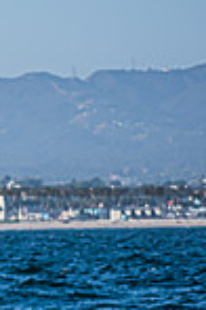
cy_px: 241
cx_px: -362
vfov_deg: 3.7
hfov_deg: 2.4
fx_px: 4832
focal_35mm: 563
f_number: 4.8
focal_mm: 95
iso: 100
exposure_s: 1/125
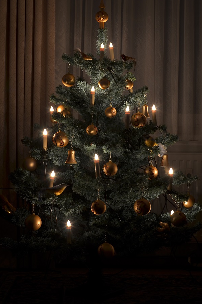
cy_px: 136
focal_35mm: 77
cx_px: 101
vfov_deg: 26.5
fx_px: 647
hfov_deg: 17.7
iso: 200
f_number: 8
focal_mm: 45
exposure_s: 1/1.6
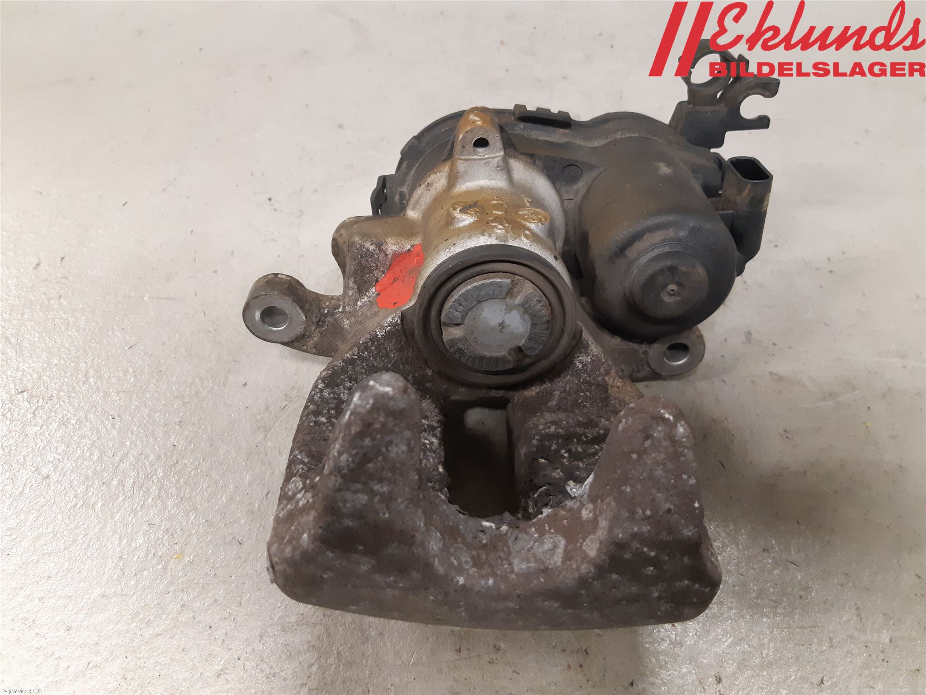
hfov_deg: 67.3
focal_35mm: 26
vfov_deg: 53.1
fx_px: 696
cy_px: 348
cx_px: 463
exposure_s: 1/50
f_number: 1.7
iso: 320
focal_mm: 3.93
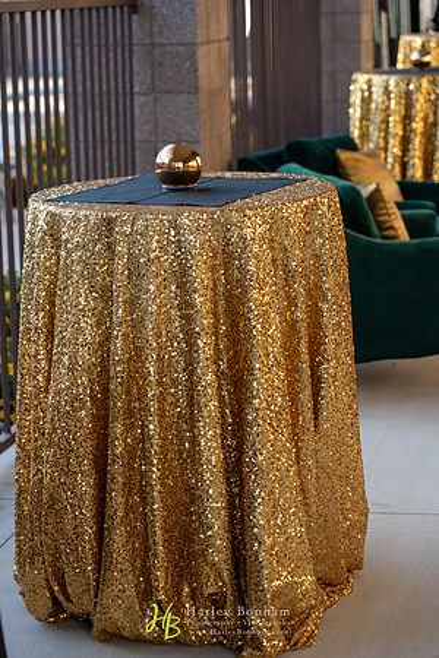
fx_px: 1664
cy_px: 329
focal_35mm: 91
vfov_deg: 22.4
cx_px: 220
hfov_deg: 15.0
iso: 320
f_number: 4
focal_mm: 91
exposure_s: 1/200
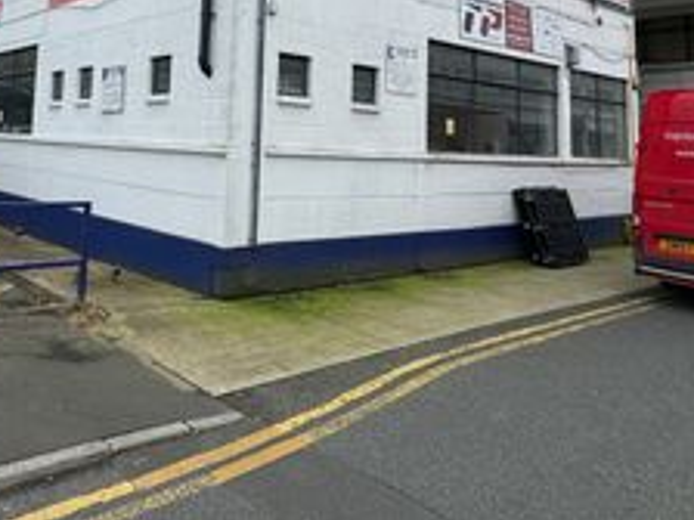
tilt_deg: +7.4
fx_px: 501
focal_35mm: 25
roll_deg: -2.6
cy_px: 59
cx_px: 226
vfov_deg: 49.3
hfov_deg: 67.3
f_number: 2.2
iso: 40
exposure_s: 1/681
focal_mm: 2.22
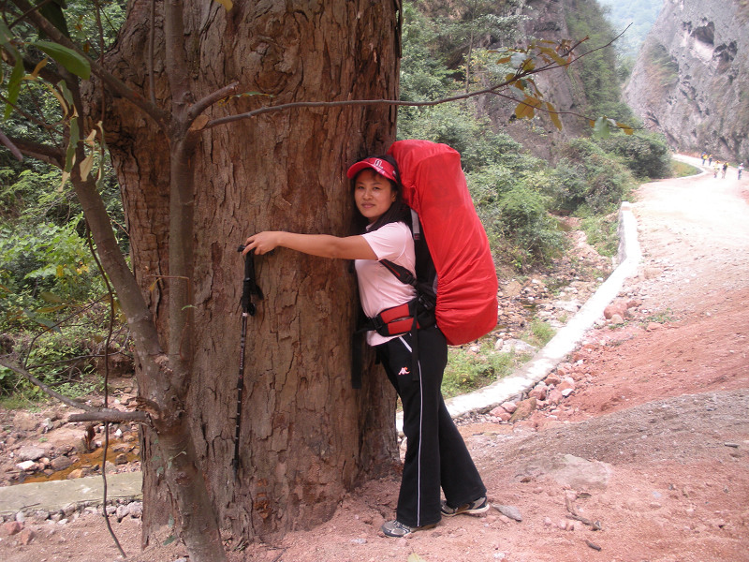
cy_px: 281
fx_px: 779
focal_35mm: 36
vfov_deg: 39.7
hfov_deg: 51.4
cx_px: 374
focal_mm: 6.3
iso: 64
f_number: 3.5
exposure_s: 1/61.4
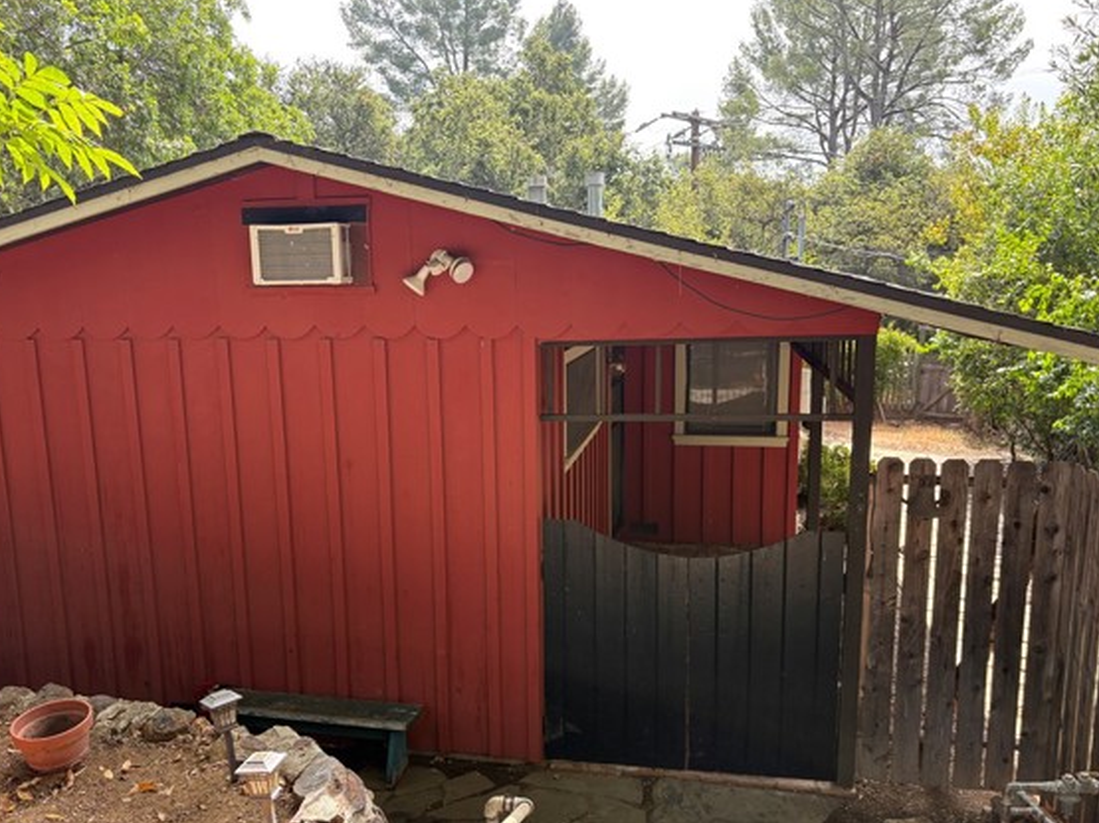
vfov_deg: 46.7
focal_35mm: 30
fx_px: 952
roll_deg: +1.5
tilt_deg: -10.2
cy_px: 447
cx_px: 541
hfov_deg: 60.0
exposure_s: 1/427
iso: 64
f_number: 1.6
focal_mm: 5.96
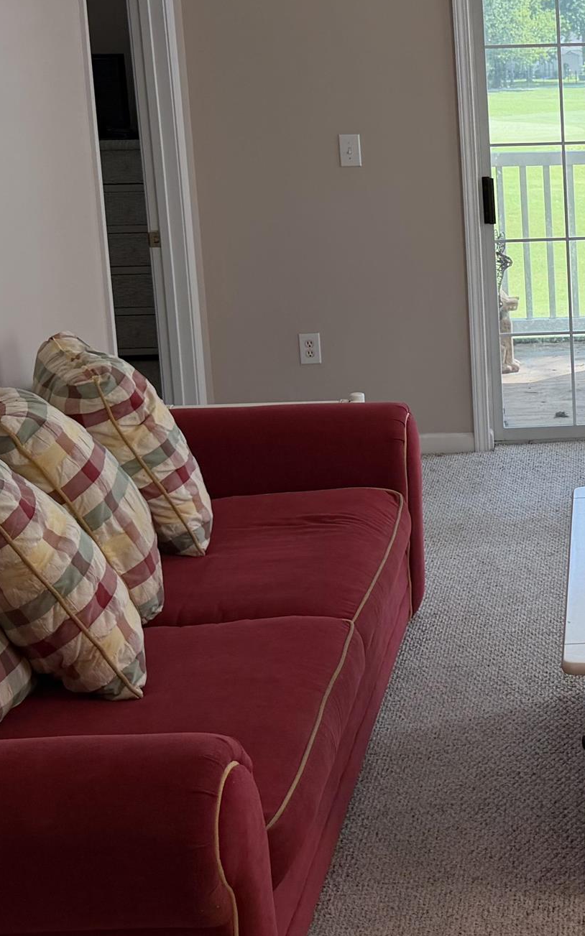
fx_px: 1531
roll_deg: +2.8
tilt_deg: -9.4
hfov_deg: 20.3
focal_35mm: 60
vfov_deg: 33.5
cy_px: 272
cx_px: 699
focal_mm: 6.76
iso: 80
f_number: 1.78
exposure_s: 1/218
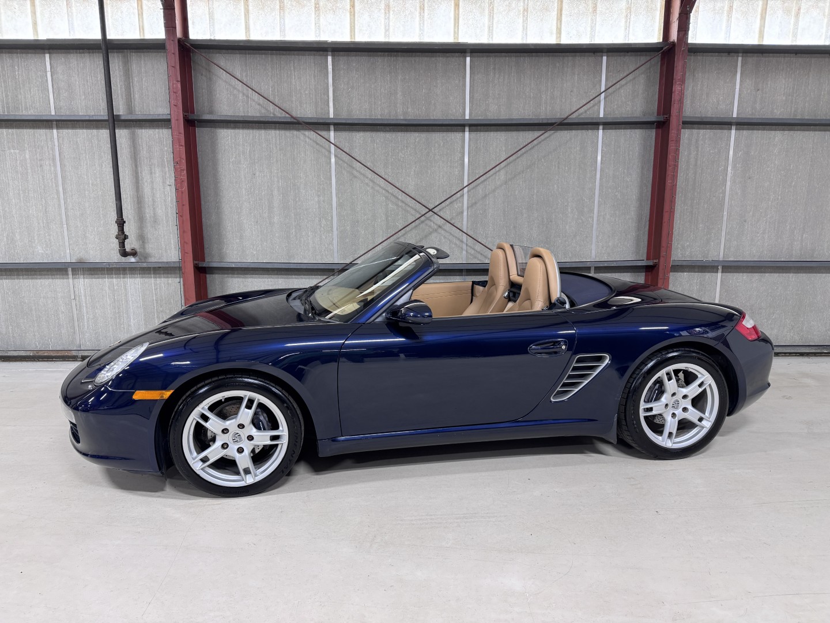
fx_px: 575
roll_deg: -0.4
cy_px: 312
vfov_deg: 56.8
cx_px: 415
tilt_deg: -10.8
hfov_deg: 71.6
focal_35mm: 24
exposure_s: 1/60
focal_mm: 6.76
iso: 160
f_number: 1.78
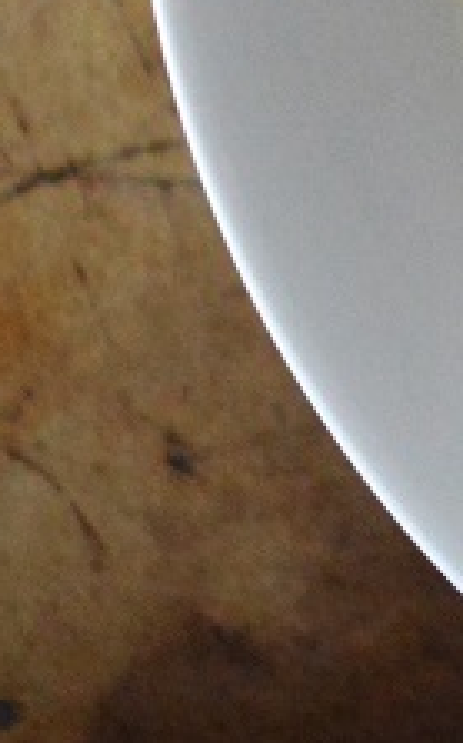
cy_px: -170
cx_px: 1056
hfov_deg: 10.4
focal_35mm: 111
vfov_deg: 17.8
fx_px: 2245
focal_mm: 18
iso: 3200
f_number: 3.5
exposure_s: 1/160
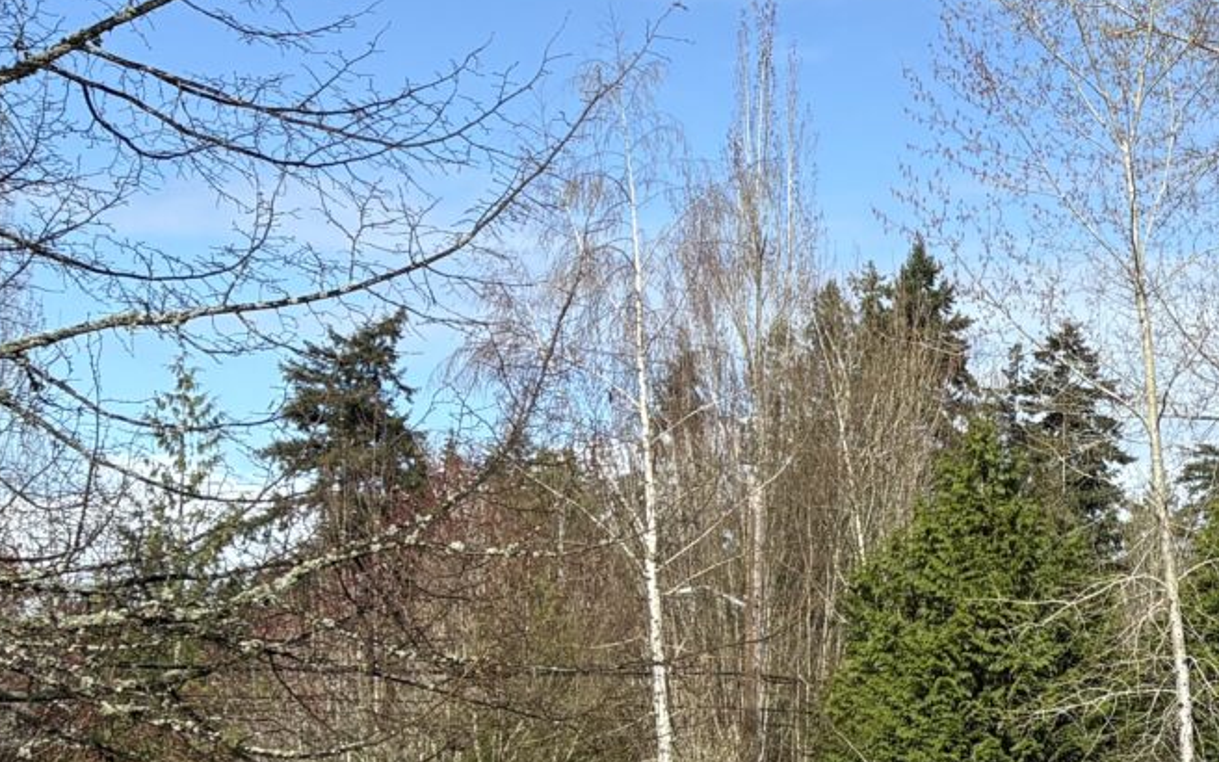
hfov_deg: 20.4
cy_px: 686
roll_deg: -0.3
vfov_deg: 15.0
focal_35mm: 86
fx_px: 2857
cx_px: 1873
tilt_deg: +3.0
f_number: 1.6
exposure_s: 1/2985
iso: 50
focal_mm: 5.96
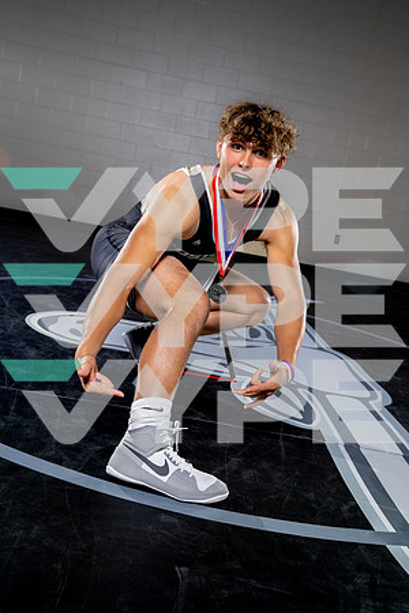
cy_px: 306
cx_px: 204
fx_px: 613
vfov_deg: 53.1
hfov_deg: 36.9
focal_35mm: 36
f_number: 5.6
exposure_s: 1/250
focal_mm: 36
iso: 320
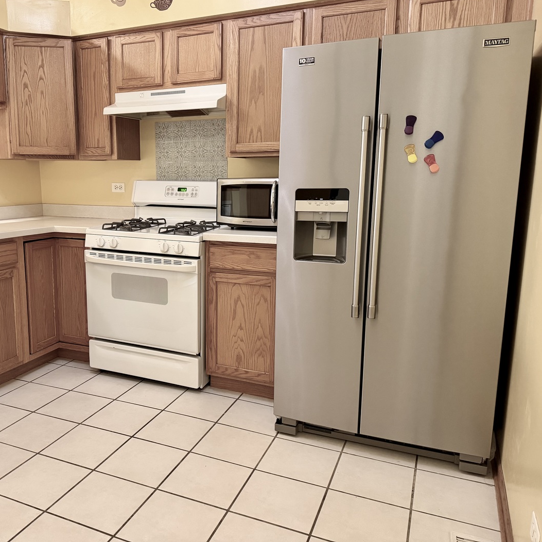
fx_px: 514
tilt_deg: -10.4
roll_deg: +0.5
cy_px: 265
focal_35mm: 29
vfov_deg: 55.6
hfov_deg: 54.7
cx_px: 188
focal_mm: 6.76
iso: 500
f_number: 1.78
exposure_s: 1/60
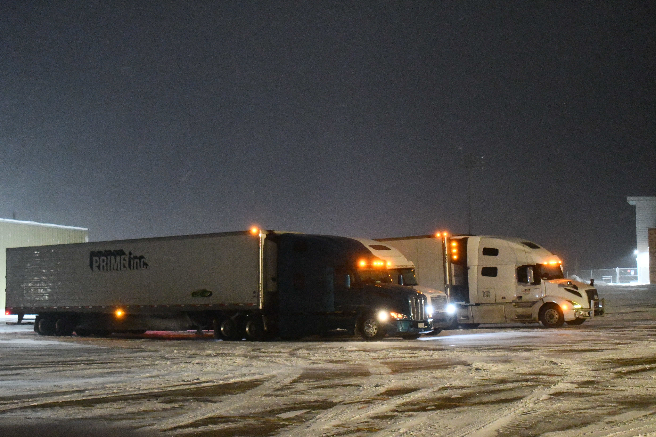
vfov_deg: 21.6
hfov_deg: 31.9
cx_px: 328
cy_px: 218
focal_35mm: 63
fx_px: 1148
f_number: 5
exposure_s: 1/25
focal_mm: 42
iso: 12800
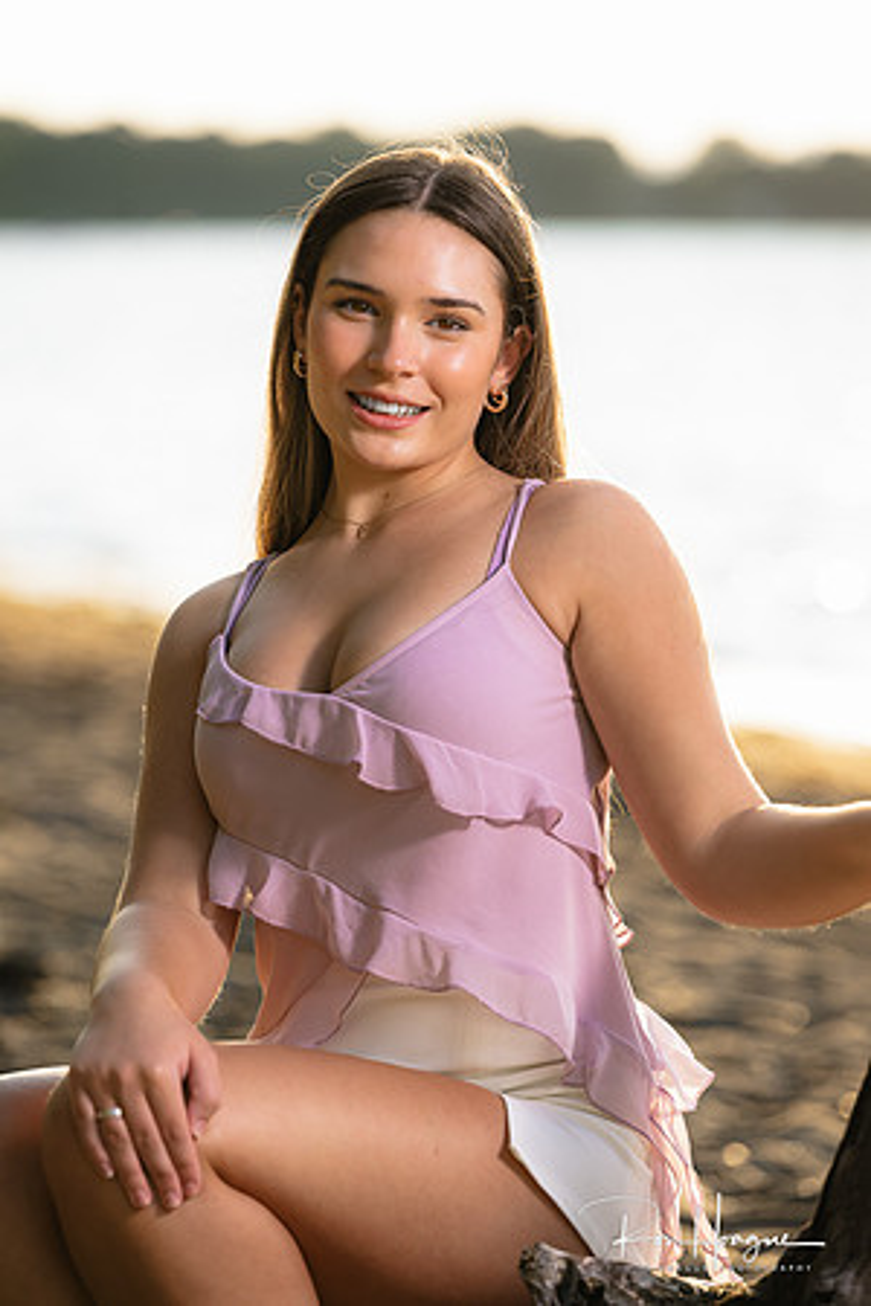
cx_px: 436
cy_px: 653
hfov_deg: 7.6
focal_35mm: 180
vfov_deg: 11.4
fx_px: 6532
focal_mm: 180
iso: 100
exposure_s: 1/320
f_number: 4
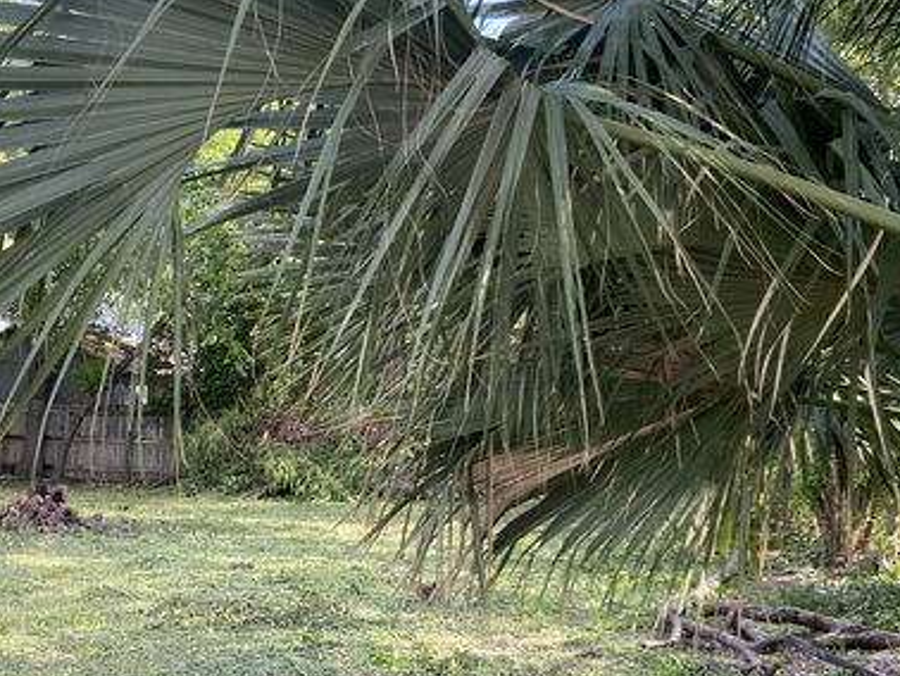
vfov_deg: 32.5
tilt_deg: -2.7
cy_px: 471
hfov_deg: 42.8
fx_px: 1145
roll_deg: -2.5
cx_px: 374
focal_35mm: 44
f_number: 1.8
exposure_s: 1/211
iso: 32
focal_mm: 4.25
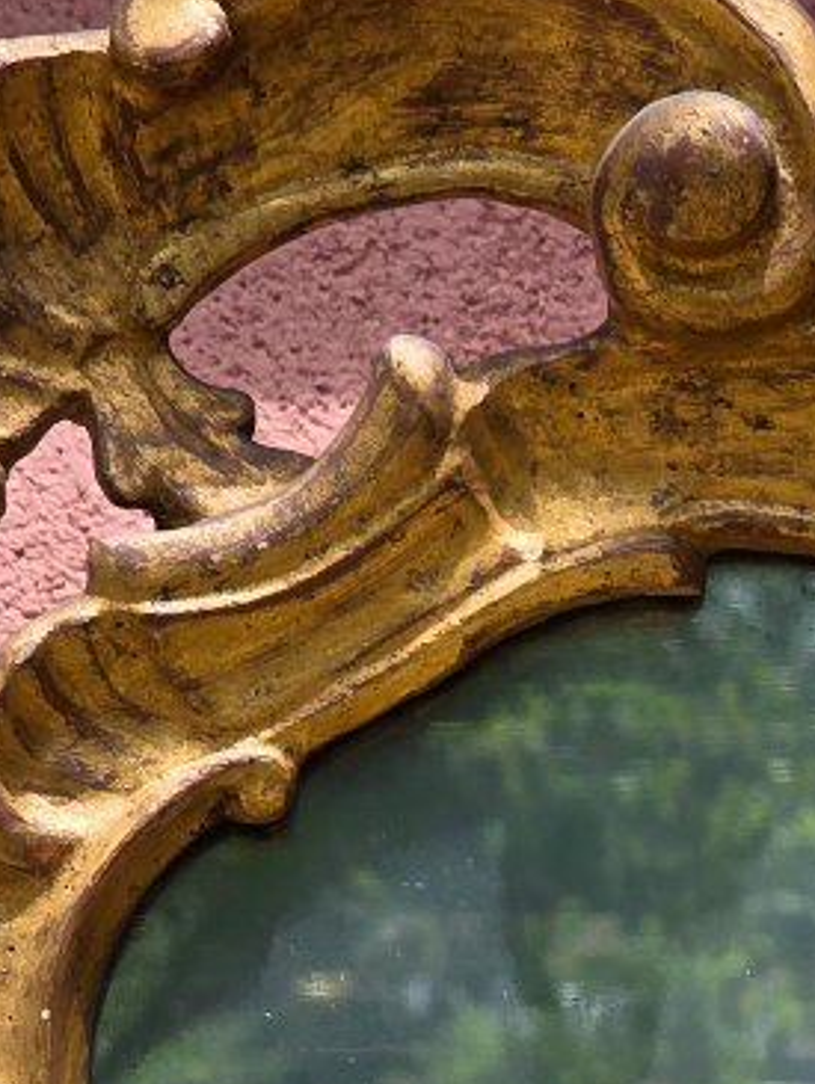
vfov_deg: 8.6
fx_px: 7086
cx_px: 1028
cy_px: 1383
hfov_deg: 6.5
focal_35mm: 226
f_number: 2.4
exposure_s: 1/1410
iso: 50
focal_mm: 7.9
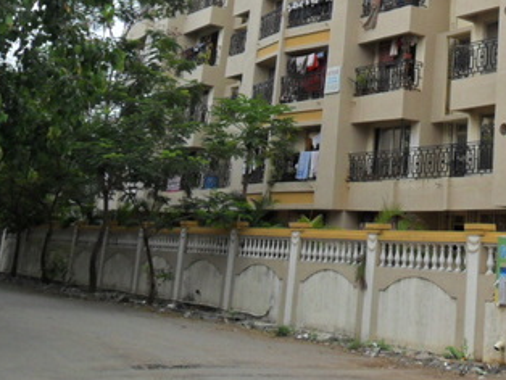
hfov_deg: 33.3
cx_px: 446
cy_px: 23
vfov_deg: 25.6
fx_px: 805
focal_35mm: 55
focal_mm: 4.9
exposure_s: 1/1000
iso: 100
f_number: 3.5
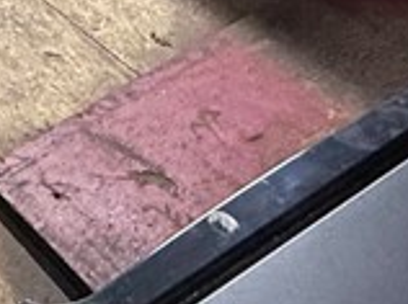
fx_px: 1071
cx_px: -258
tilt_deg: -7.2
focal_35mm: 91
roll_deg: -0.2
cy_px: -600
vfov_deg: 10.9
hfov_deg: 18.3
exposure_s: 1/60
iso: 200
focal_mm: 2.22
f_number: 2.2
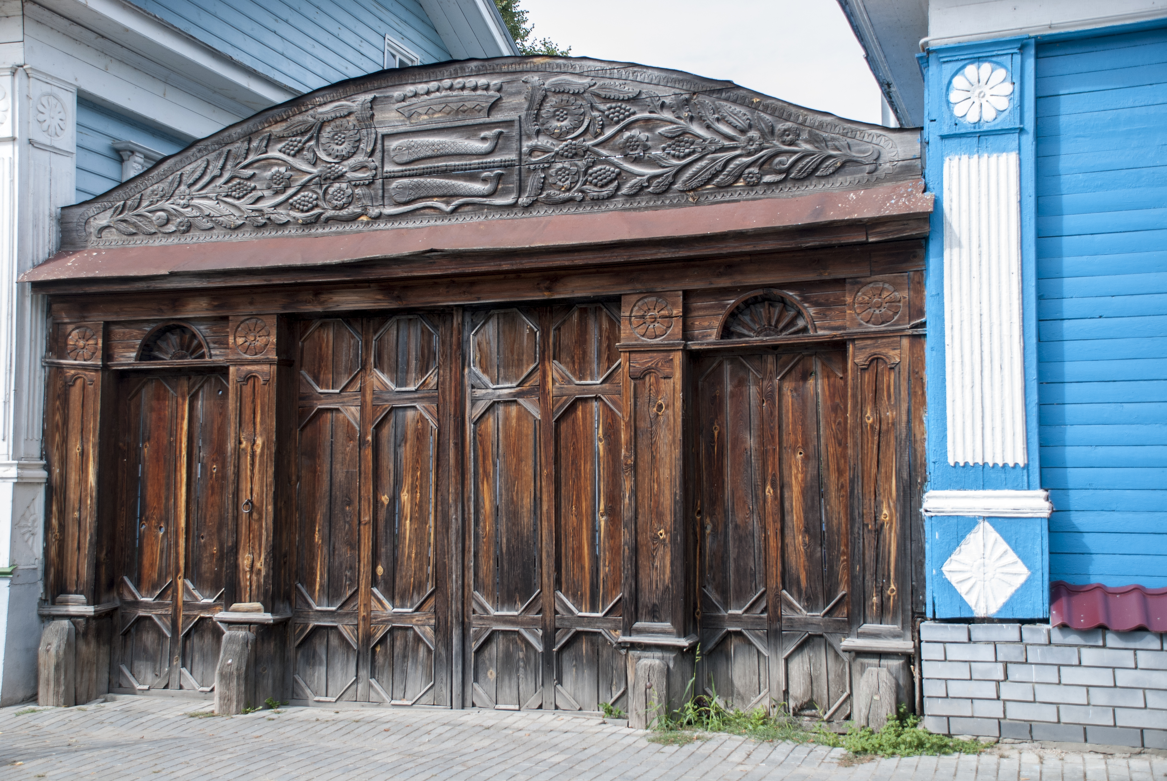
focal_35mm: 42
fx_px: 1363
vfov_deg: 32.0
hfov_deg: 46.3
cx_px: 584
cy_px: 390
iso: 200
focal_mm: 28
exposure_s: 1/400
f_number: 4
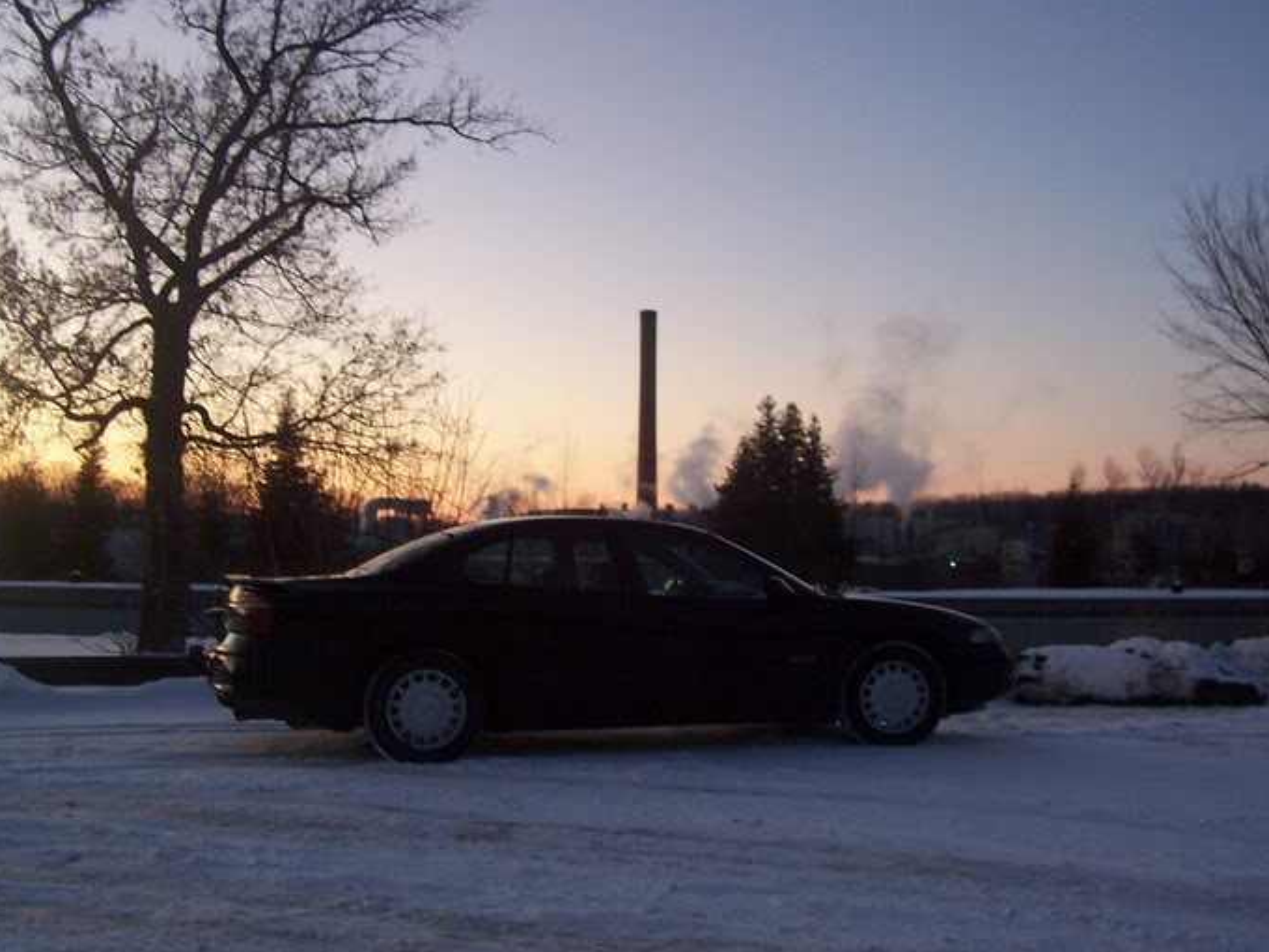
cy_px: 454
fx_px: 1466
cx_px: 618
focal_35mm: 40
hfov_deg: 46.8
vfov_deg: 36.0
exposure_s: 1/30
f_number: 2.7
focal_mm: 5.6
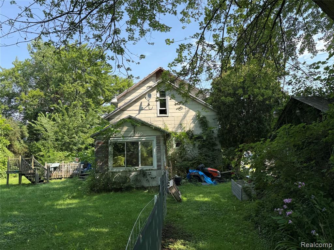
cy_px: 125
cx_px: 167
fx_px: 232
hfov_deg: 71.6
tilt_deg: +8.5
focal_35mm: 24
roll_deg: +3.6
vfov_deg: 56.8
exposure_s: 1/1361
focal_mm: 6.76
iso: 80
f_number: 1.78
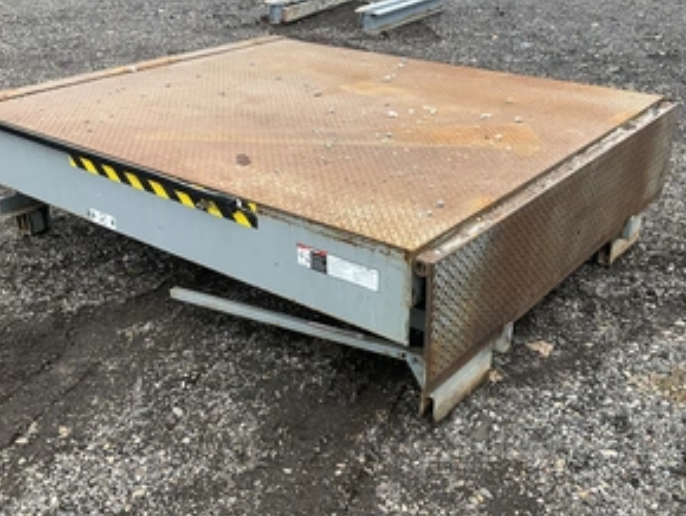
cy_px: 251
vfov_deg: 36.0
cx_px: 374
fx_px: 793
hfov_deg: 46.7
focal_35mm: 40
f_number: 1.8
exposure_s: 1/362
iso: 25
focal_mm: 3
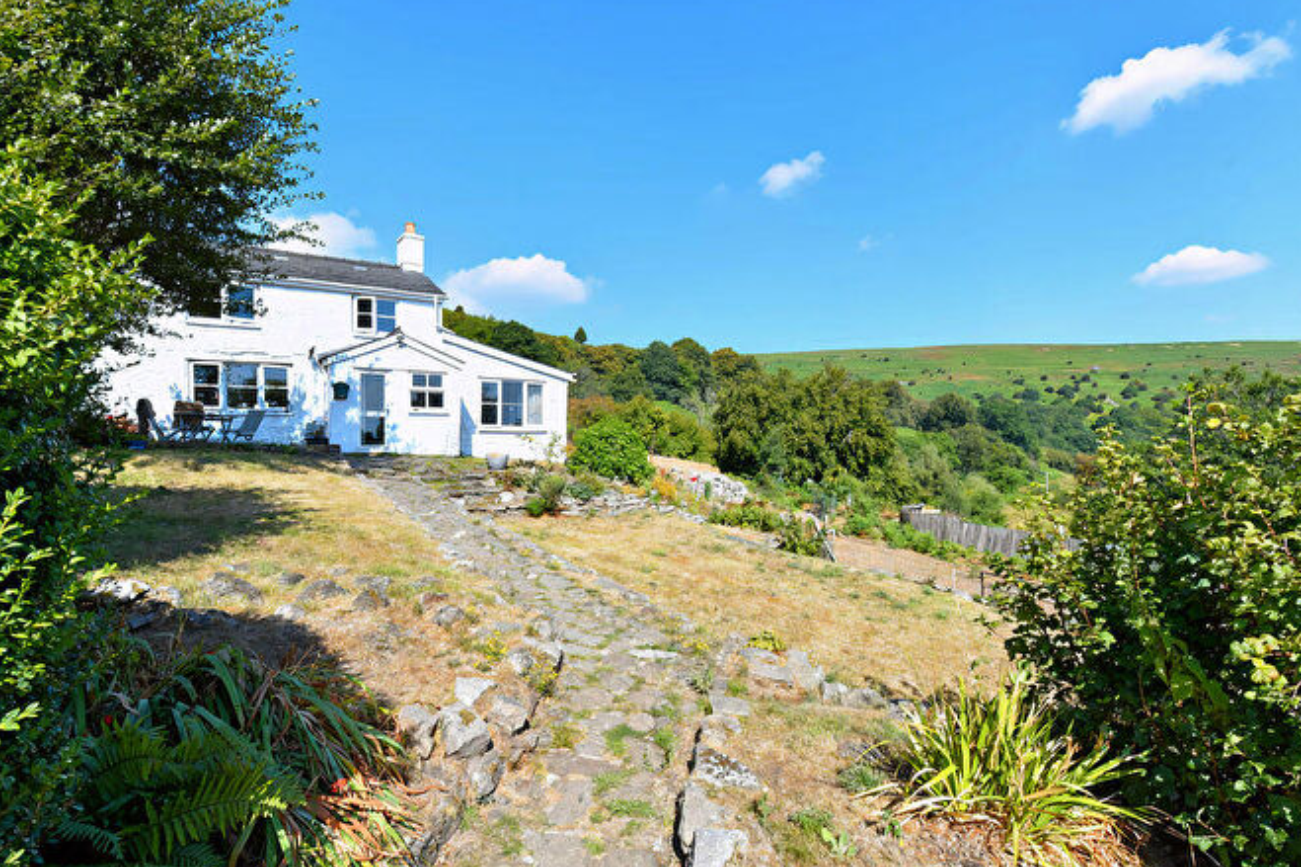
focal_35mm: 17
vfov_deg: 70.4
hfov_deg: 93.2
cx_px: 626
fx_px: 614
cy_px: 449
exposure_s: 1/640
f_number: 13
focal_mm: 16
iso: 250
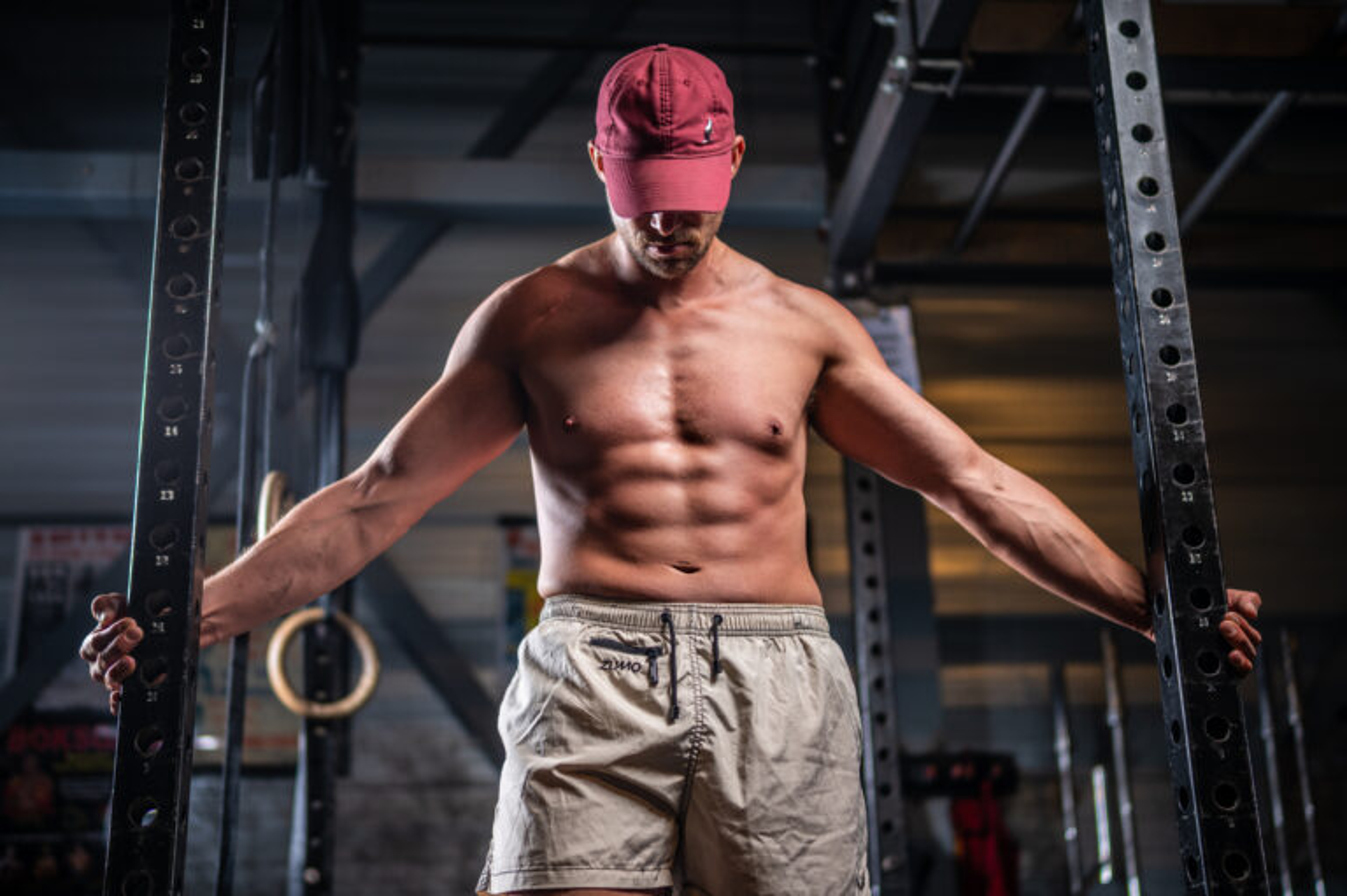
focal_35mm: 50
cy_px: 448
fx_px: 1870
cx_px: 674
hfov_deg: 39.6
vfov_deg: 27.0
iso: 100
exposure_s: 1/200
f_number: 1.8
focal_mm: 50
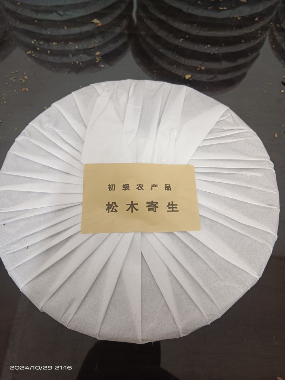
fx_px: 285
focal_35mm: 26
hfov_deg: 53.1
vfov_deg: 67.3
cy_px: 190
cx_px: 142
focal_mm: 3.96
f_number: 1.8
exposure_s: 1/25
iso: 2234
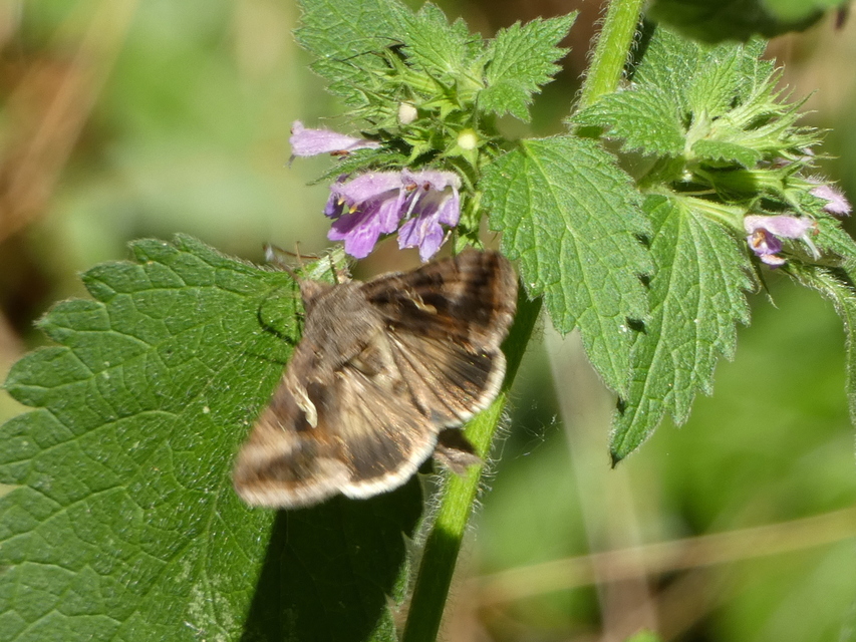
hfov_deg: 5.0
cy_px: 321
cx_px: 428
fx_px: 9893
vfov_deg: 3.7
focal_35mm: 400
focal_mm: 71.7
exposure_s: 1/80
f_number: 5.6
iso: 100
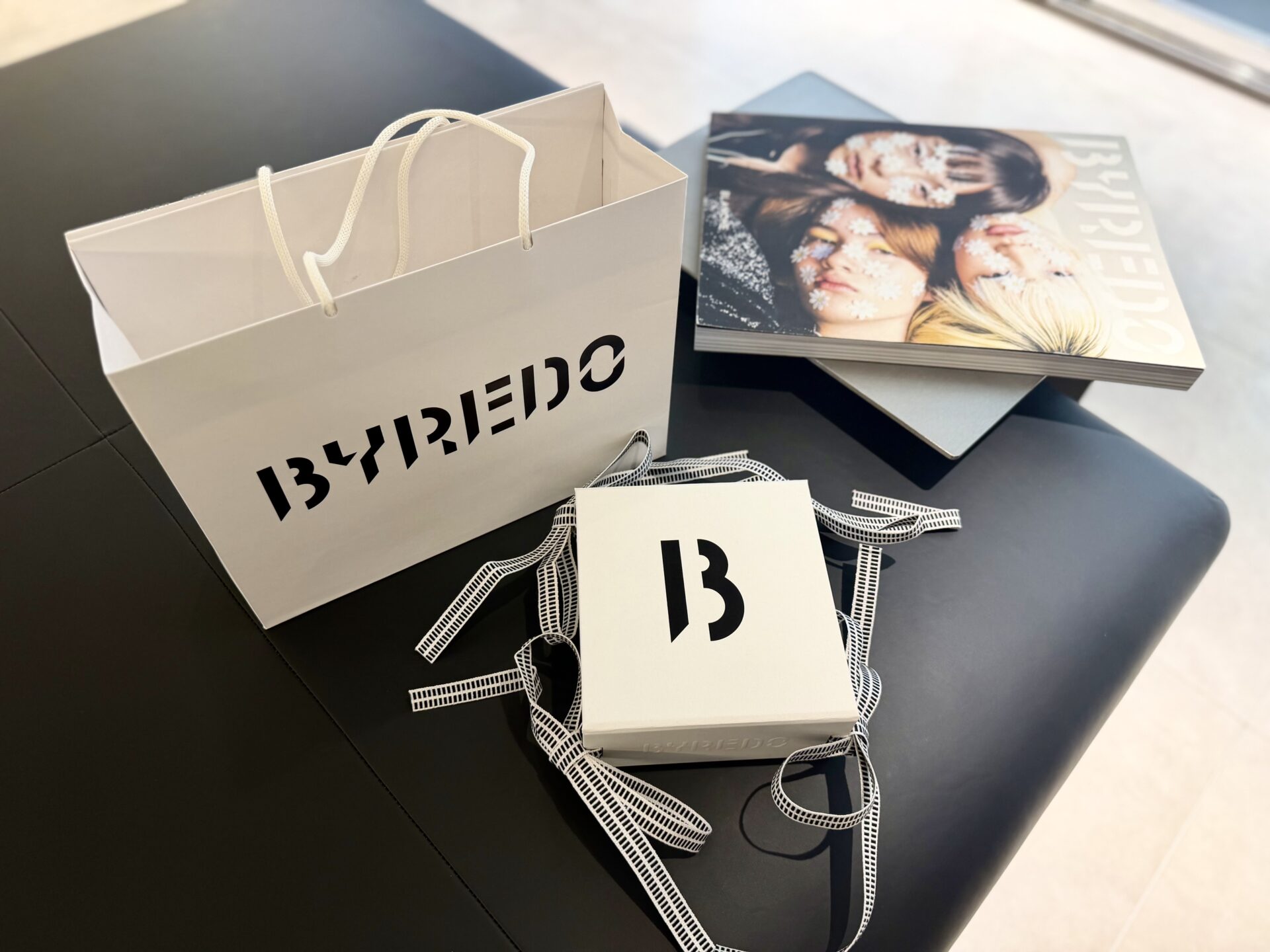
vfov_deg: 56.8
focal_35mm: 24
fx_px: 881
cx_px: 635
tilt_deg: -53.7
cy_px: 476
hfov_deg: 71.6
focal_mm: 6.76
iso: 80
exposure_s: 1/121
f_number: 1.78
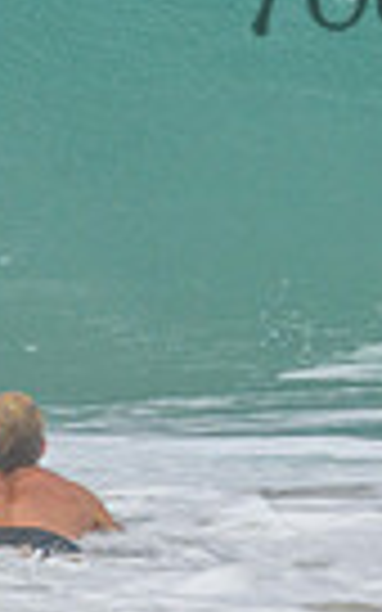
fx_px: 58000
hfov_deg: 0.4
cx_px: 697
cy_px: -74
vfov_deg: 0.6
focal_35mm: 3482
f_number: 11
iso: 1250
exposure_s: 1/2000
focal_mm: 800
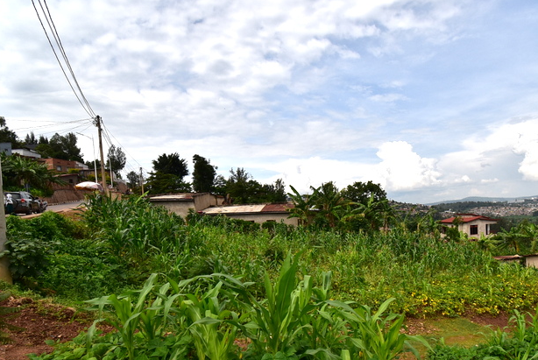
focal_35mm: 21
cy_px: 229
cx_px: 336
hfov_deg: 79.6
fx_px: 314
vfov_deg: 58.7
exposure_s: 1/500
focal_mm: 10
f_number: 11
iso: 250
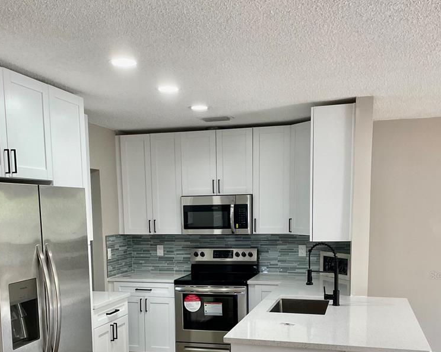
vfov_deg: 35.4
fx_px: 535
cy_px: 275
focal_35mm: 41
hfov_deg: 44.8
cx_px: 205
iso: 125
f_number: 1.6
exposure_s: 1/120
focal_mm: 4.2
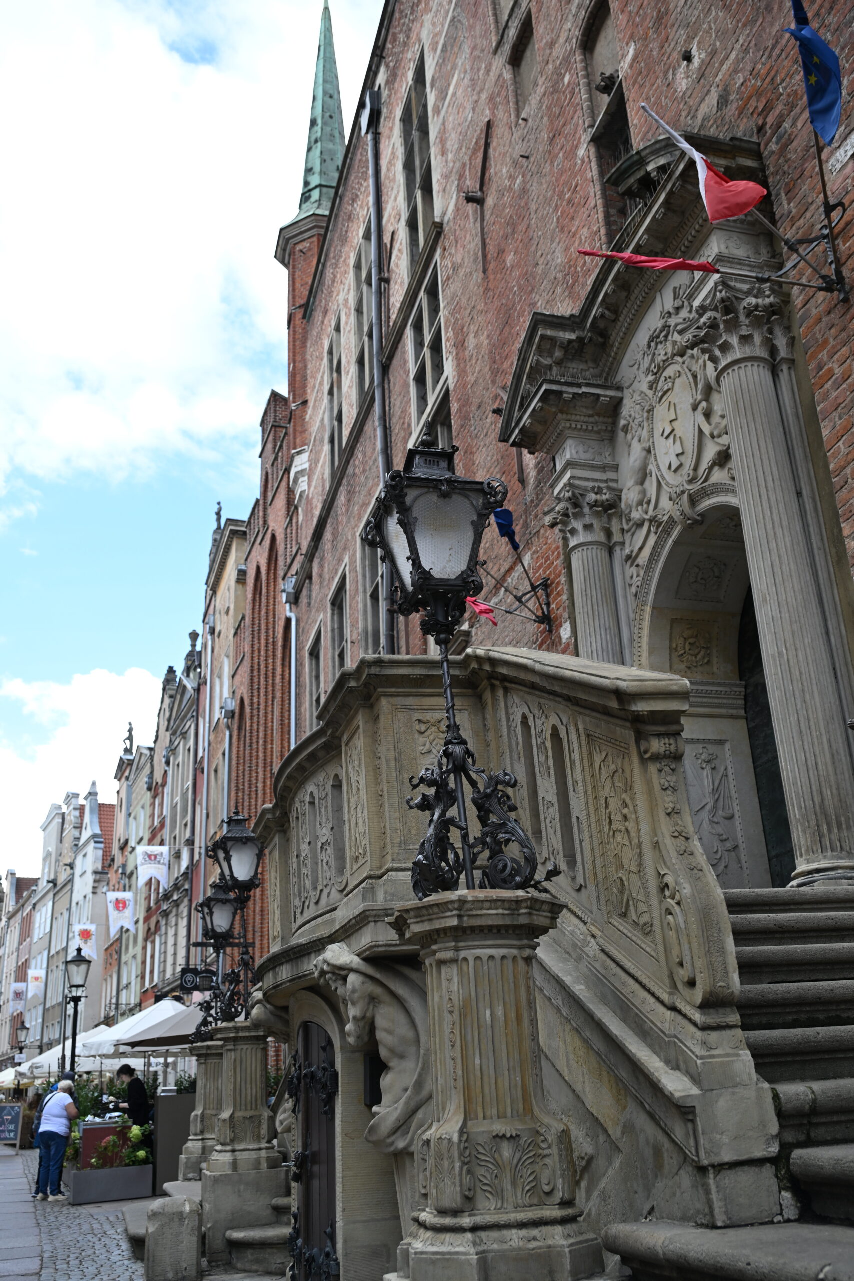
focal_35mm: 32
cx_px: 427
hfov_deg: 41.1
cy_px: 640
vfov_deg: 58.7
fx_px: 1138
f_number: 4
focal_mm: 32
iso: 400
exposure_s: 1/1000
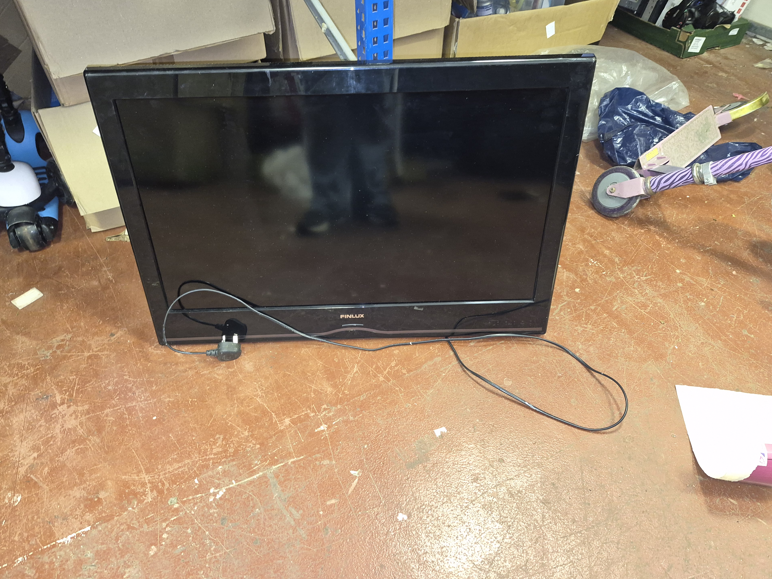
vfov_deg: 56.8
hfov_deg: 71.6
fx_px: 535
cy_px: 281
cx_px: 372
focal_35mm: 24
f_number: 1.8
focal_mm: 5.4
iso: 500
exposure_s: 1/8
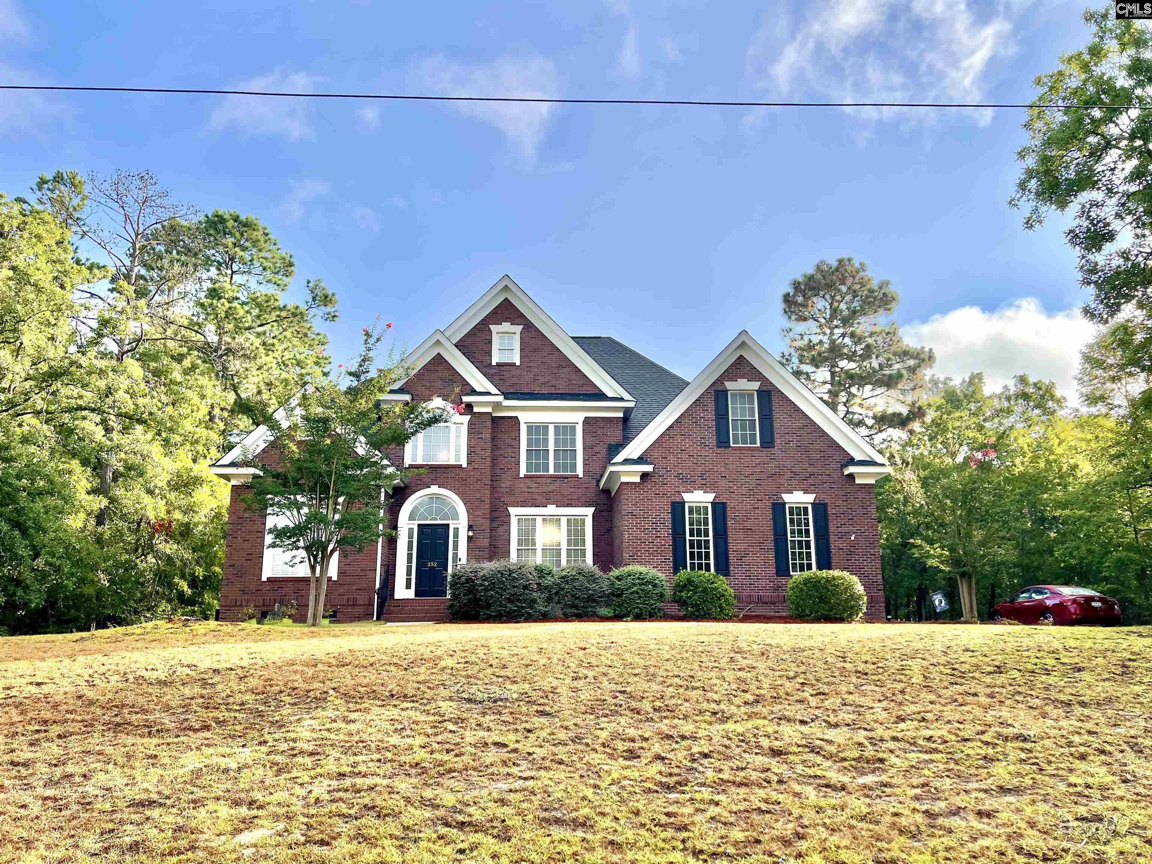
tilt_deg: +12.4
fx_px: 865
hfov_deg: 67.3
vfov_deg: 53.1
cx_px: 576
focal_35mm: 26
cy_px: 432
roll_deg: +0.7
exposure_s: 1/2841
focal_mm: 5.7
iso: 50
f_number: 1.5
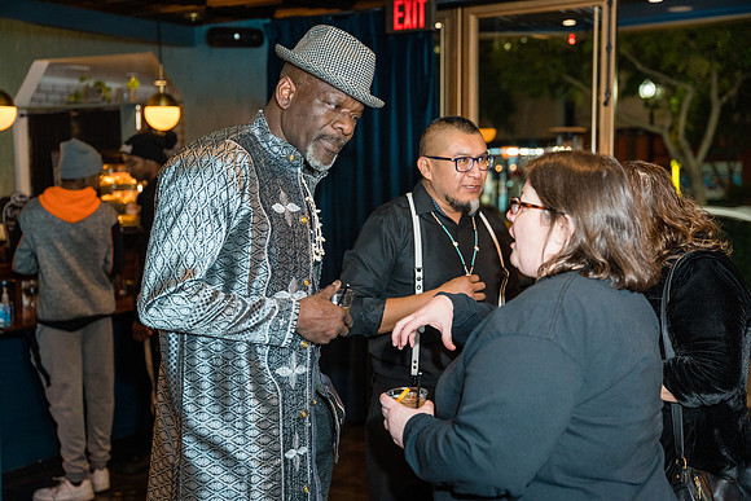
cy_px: 250
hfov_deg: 41.4
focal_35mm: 48
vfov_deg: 28.3
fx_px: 993
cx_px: 376
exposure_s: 1/125
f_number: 2.8
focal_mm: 47.6
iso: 3200
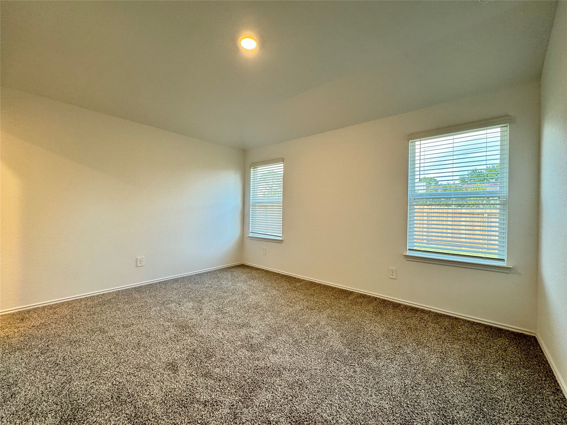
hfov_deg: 102.1
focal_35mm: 14
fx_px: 229
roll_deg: -0.9
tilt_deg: -0.6
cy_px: 212
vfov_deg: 85.7
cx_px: 284
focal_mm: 2.22
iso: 160
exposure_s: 1/60
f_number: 2.2
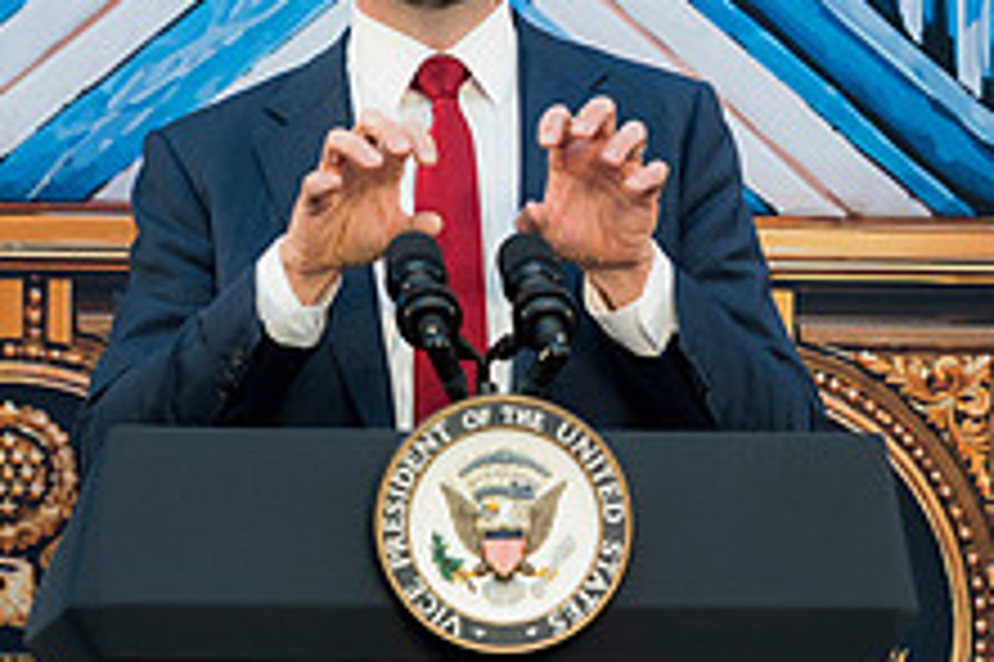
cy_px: 252
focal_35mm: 458
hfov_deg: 4.5
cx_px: 562
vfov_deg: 3.0
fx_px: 12636
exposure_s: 1/320
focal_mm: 150
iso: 400
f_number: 2.8
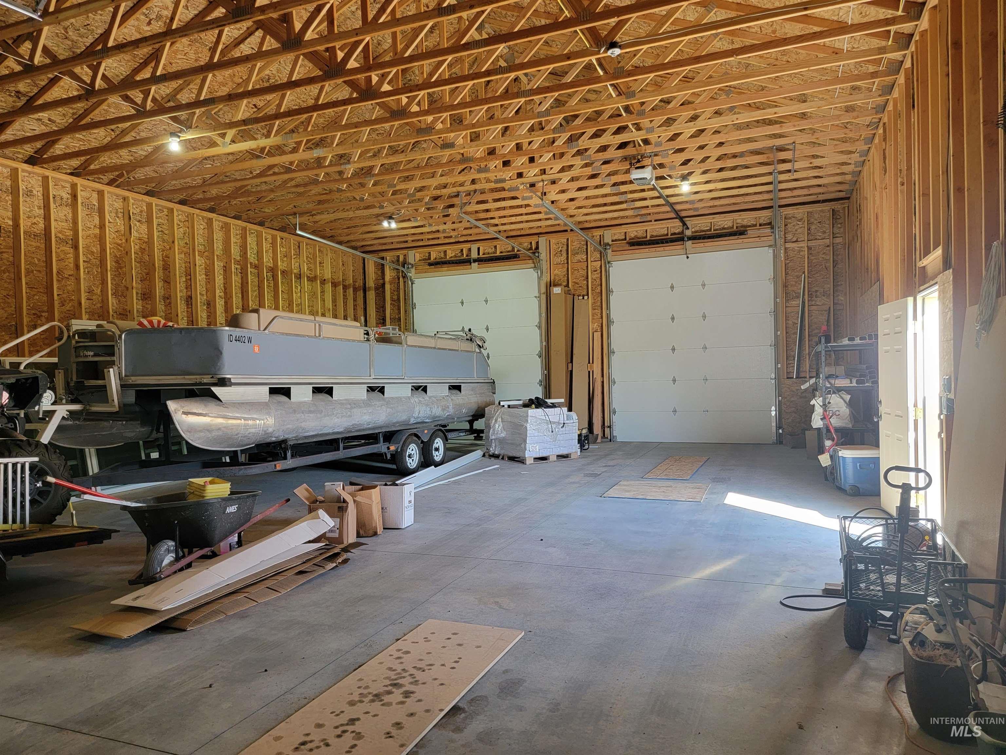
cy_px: 378
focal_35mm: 24
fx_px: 697
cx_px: 503
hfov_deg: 71.6
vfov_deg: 56.8
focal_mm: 6.7
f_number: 1.8
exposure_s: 1/60
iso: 200
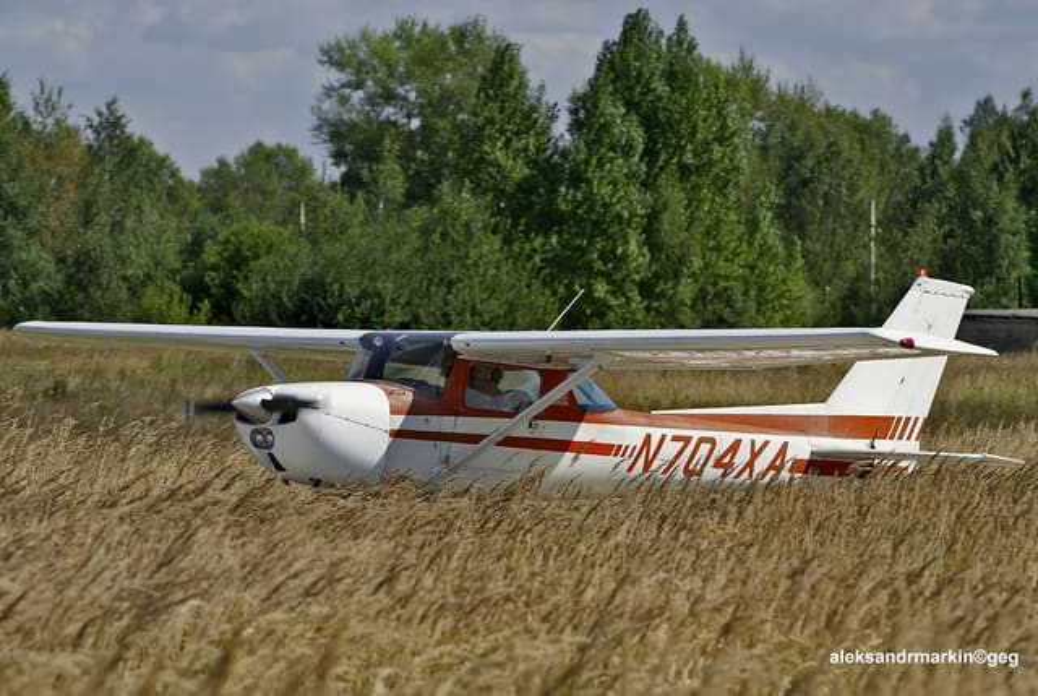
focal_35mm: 200
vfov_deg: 6.9
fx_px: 5776
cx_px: 519
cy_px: 348
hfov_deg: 10.3
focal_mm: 200
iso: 200
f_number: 7.1
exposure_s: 1/800
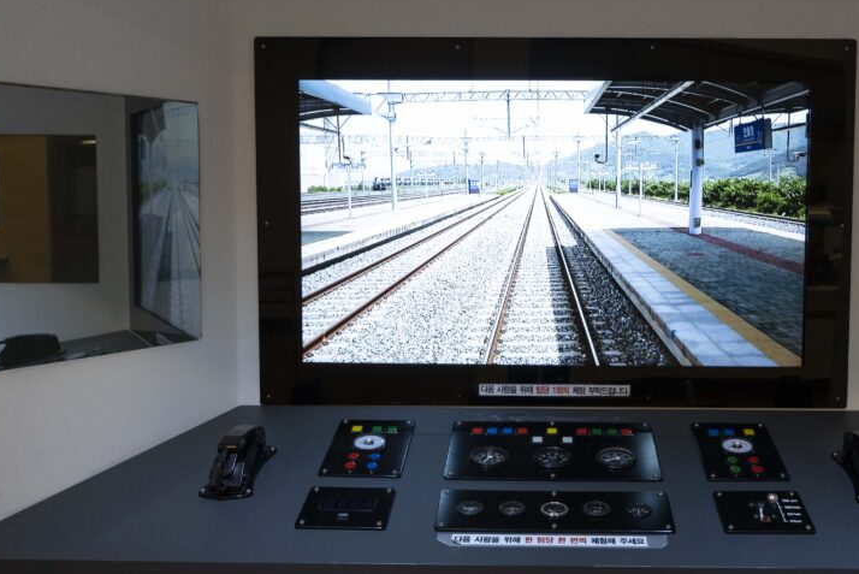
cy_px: 279
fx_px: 1027
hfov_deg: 45.0
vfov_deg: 31.2
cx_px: 545
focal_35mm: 43
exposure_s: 1/160
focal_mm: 30
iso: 3200
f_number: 4.5
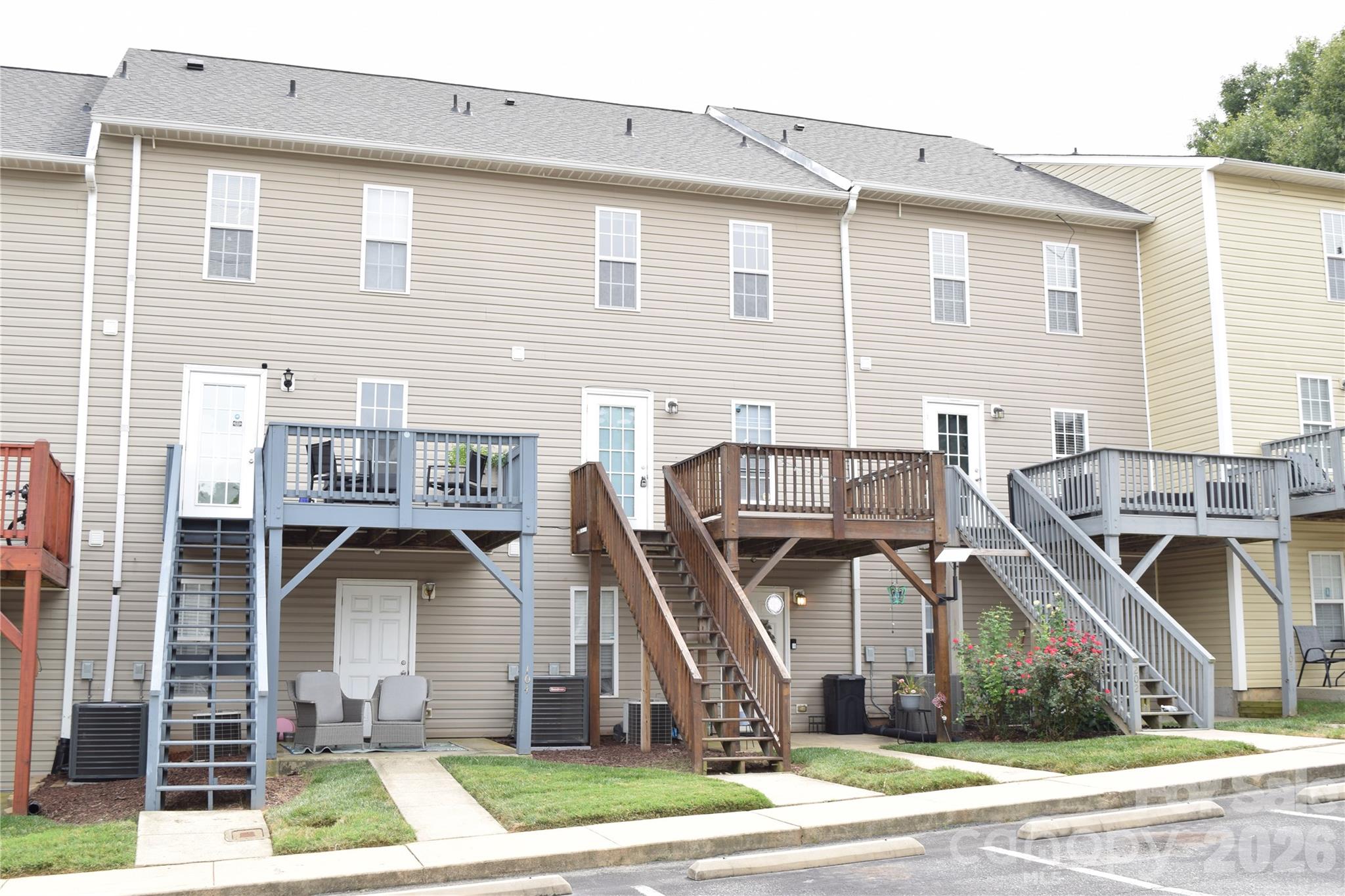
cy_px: 448
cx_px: 672
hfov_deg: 51.3
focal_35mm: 38
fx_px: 1401
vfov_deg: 35.5
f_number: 5.6
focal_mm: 25
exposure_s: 1/80
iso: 100
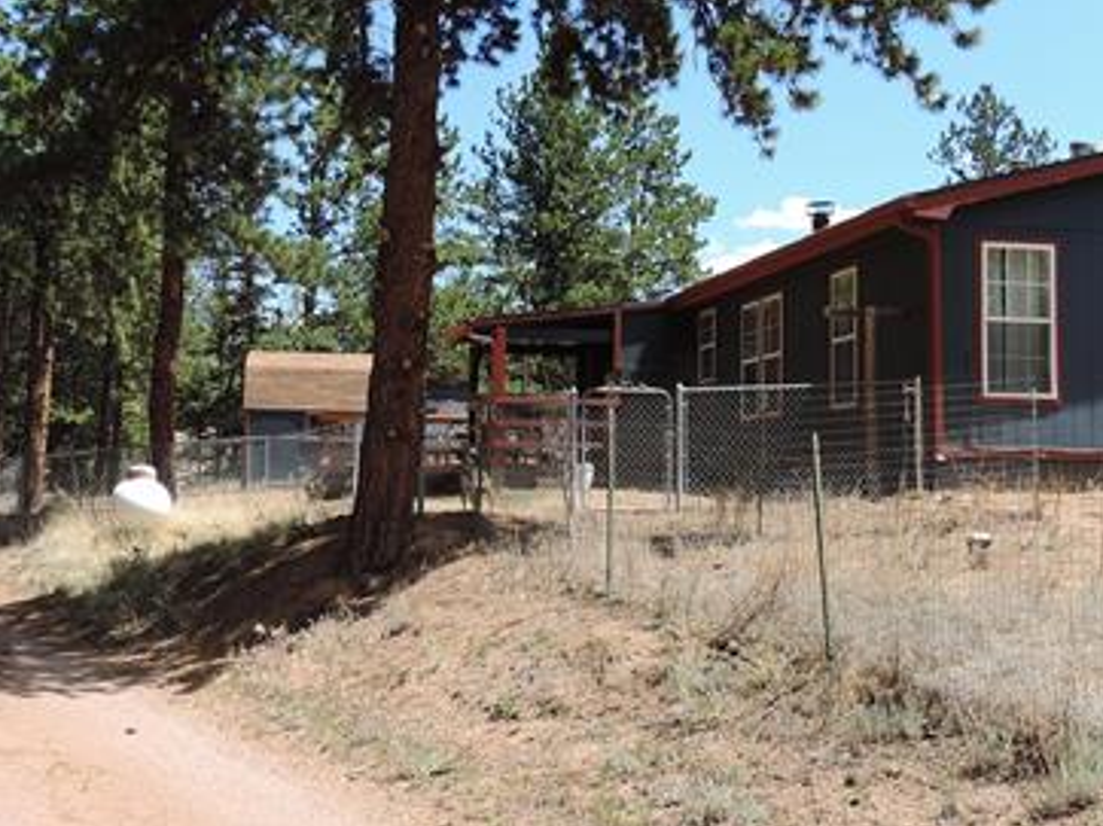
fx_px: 1688
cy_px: 325
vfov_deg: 27.4
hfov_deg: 36.2
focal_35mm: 53
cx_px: 582
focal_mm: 5.3
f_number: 3.1
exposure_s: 1/640
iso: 80
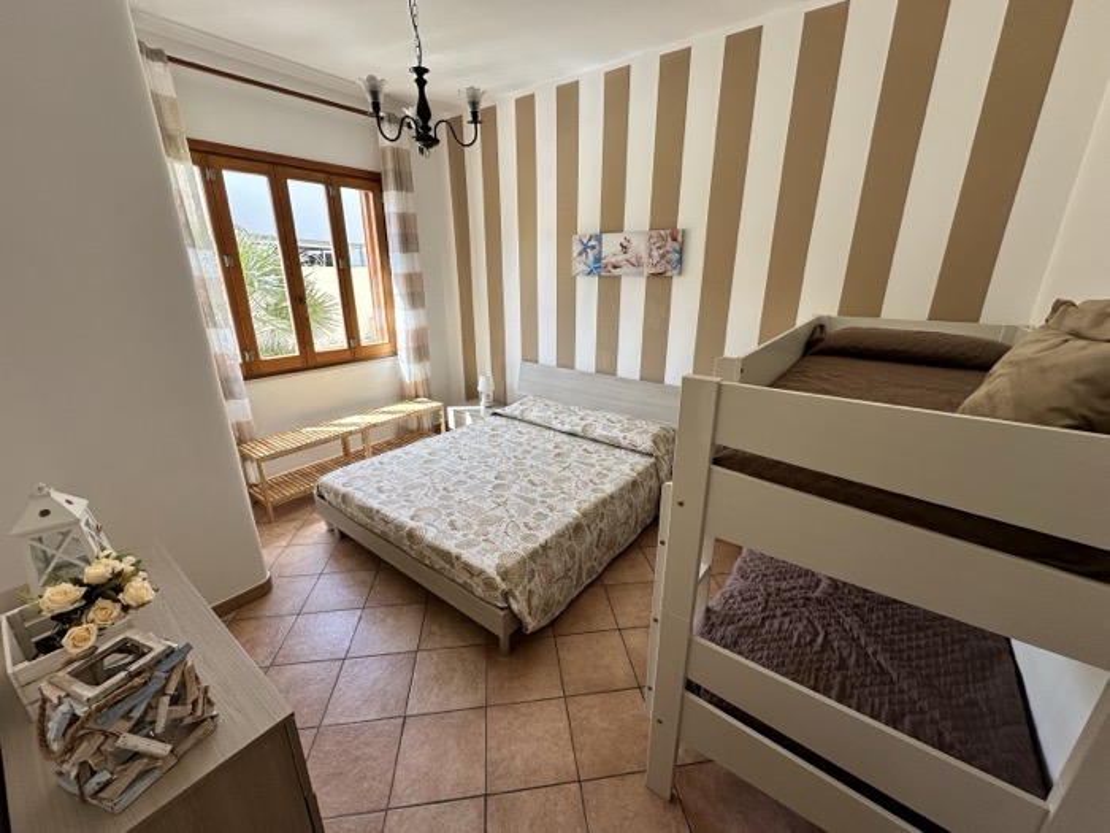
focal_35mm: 14
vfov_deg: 85.7
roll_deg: +0.0
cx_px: 555
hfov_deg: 102.1
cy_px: 416
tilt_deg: -18.3
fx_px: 449
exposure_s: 1/110
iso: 40
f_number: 2.2
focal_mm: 2.22
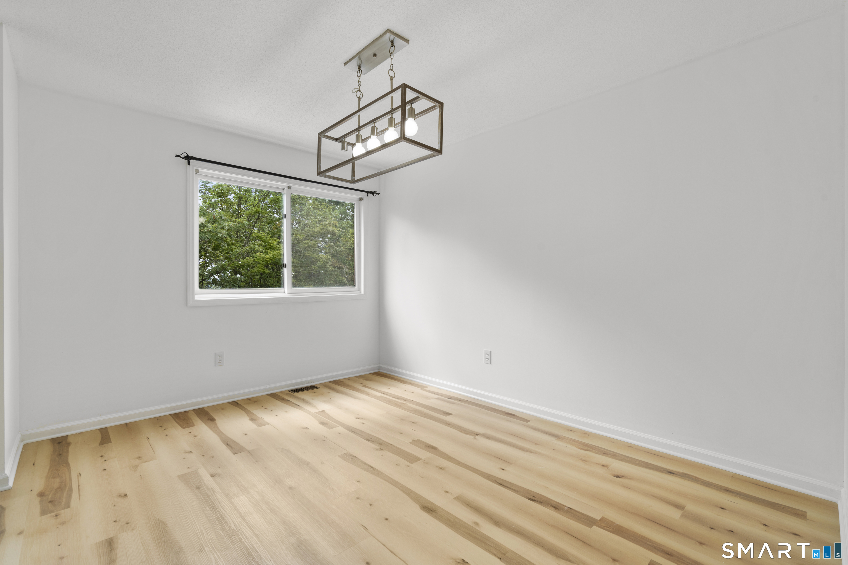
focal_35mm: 16
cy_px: 282
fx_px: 377
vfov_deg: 73.7
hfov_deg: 96.7
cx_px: 424
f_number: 9
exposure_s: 1/8
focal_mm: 16
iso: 200
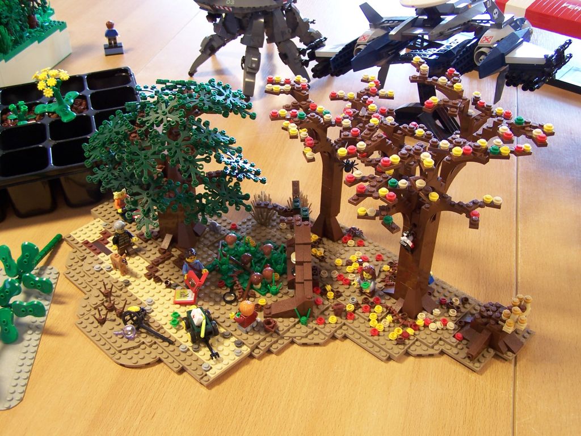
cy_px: 218
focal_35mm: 40
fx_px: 671
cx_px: 290
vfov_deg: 36.0
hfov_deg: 46.8
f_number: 2.8
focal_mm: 6.7
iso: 80
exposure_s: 1/4
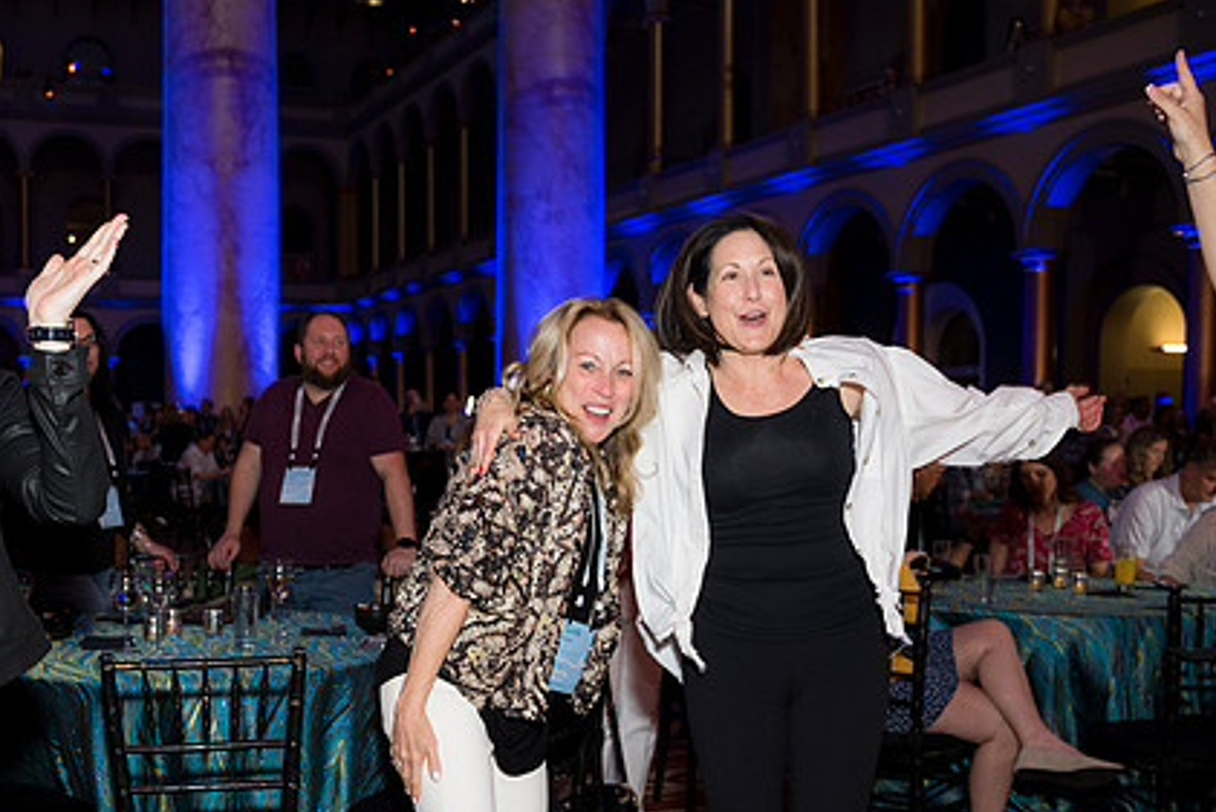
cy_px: 553
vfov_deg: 33.1
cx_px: 422
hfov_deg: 47.8
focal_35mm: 40
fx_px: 1351
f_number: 4
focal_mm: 28
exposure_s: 1/100
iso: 800
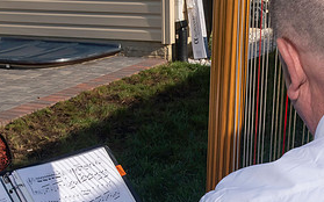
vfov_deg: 13.0
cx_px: 206
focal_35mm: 100
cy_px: 168
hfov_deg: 20.8
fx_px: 882
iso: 400
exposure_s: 1/250
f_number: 14
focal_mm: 27
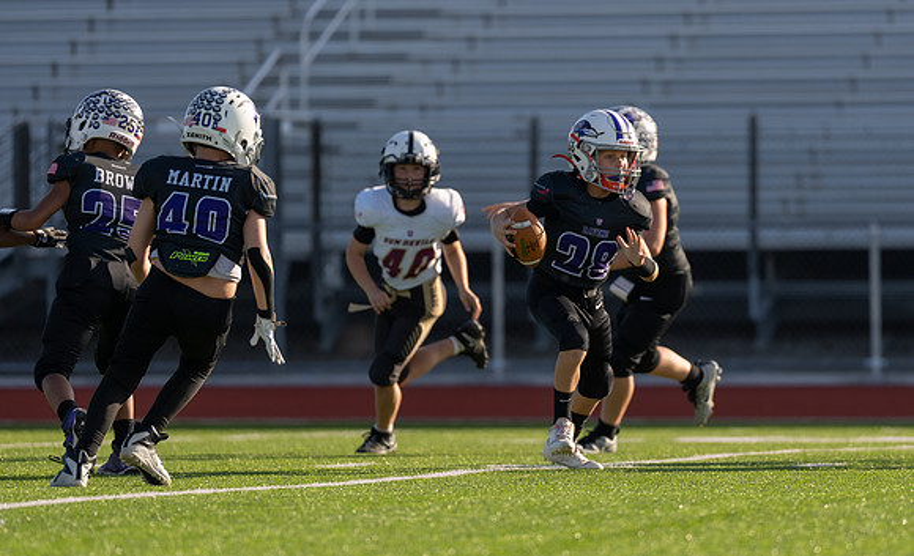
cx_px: 581
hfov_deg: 6.0
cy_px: 295
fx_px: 8693
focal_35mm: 352
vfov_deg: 3.7
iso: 125
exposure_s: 1/1600
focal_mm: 200
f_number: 2.8
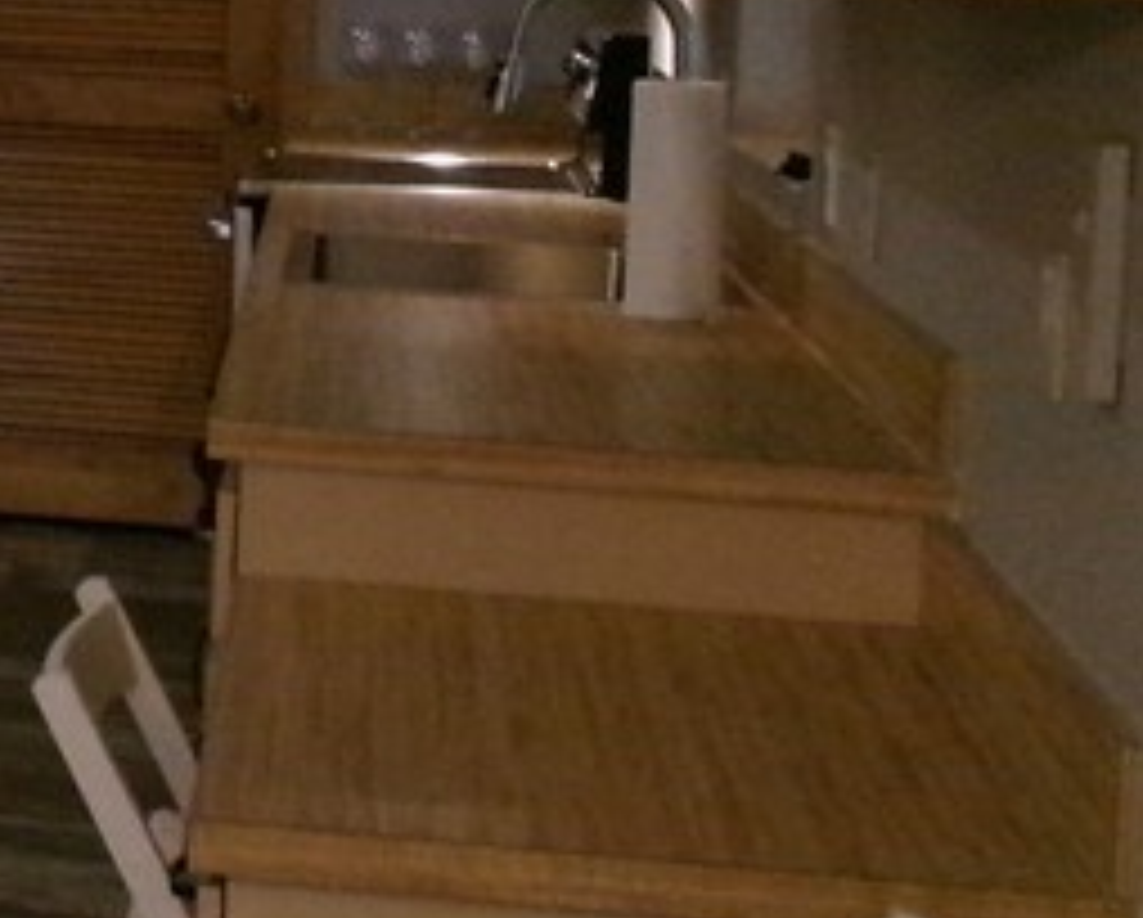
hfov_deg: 15.1
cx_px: -918
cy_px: -27
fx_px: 3727
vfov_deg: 13.8
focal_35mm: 110
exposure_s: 1/34
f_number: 3.9
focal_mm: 5.1
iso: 800
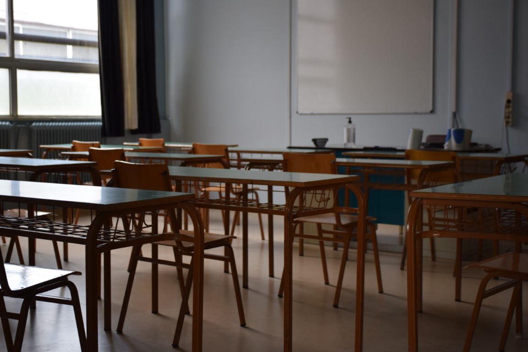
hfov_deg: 37.9
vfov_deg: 25.8
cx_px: 264
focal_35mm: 52
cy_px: 176
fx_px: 770
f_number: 4.2
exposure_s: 1/60
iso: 400
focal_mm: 35
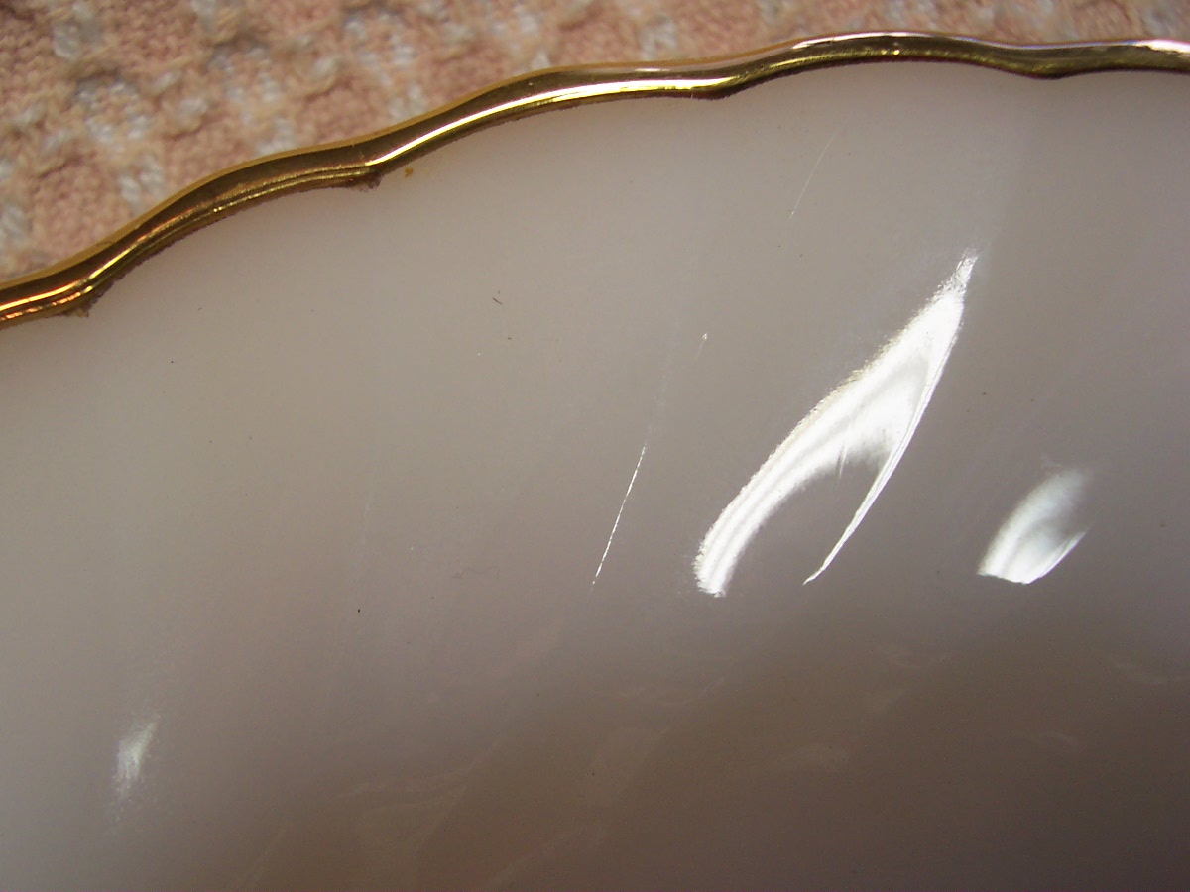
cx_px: 595
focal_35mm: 37
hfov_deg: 50.1
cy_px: 446
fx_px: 1272
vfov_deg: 38.7
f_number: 2.8
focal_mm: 5.6
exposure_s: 1/60
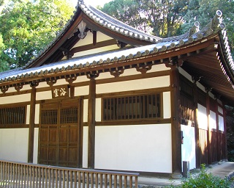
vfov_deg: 39.2
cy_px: 94
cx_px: 109
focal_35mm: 38
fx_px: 263
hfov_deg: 47.9
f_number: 2.9
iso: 200
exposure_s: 1/125
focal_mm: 5.7
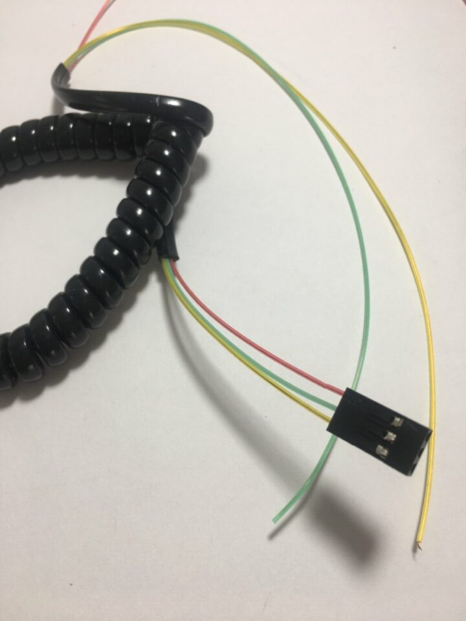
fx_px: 521
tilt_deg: -68.5
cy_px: 310
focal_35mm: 29
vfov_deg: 61.7
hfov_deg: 48.2
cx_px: 233
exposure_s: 1/60
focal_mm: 4.15
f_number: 2.2
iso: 25
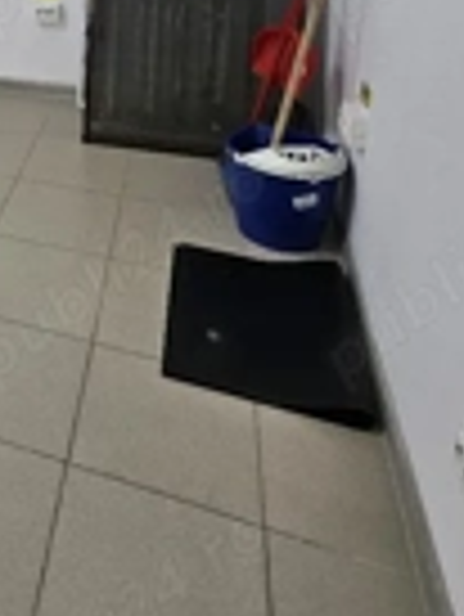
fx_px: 678
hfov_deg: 30.0
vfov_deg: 41.2
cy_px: -27
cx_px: -140
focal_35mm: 38
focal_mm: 1.7
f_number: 2.2
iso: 125
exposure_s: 1/50.3
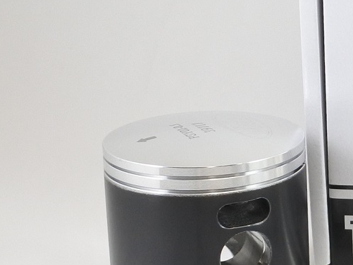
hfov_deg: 19.8
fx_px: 867
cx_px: 534
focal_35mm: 85
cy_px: 190
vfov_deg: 17.3
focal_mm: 10
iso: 400
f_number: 3.5
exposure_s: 1/125
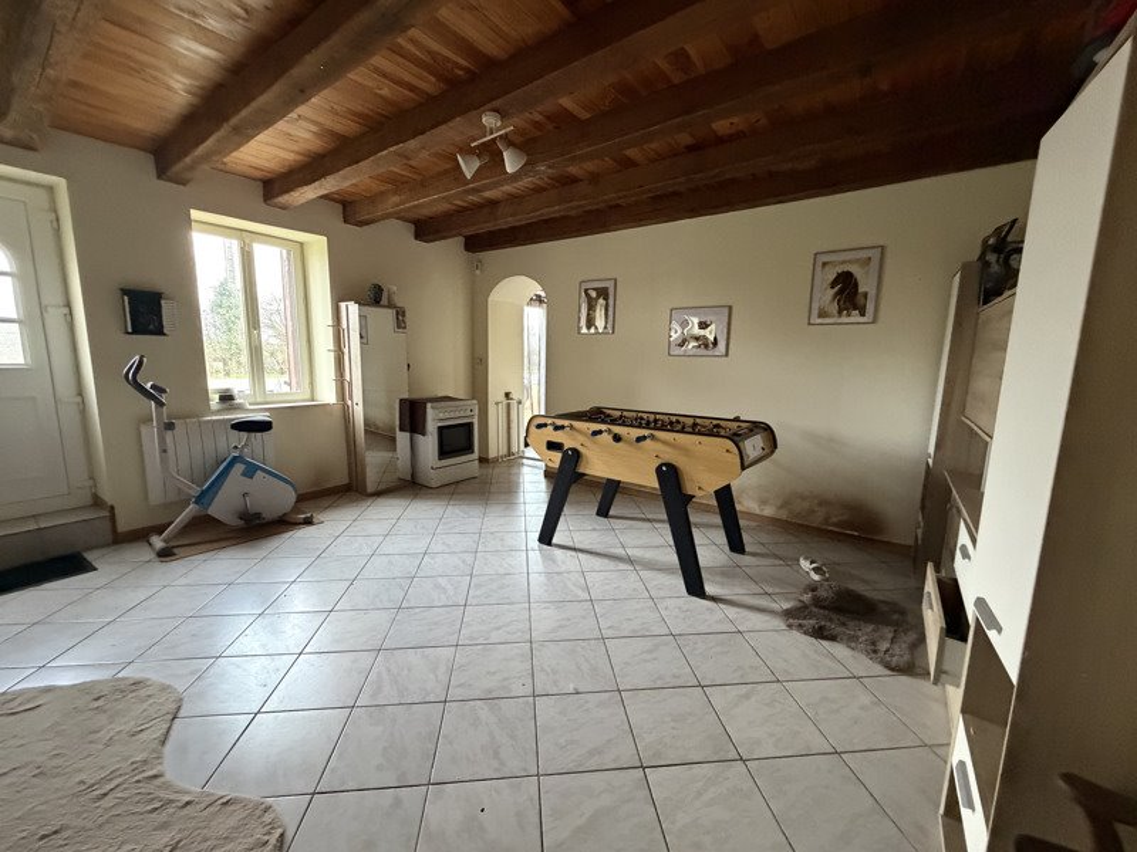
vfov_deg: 85.7
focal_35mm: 14
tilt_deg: -8.0
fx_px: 460
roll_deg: -0.2
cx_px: 568
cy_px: 426
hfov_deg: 102.1
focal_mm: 2.22
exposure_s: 1/60
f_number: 2.2
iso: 800
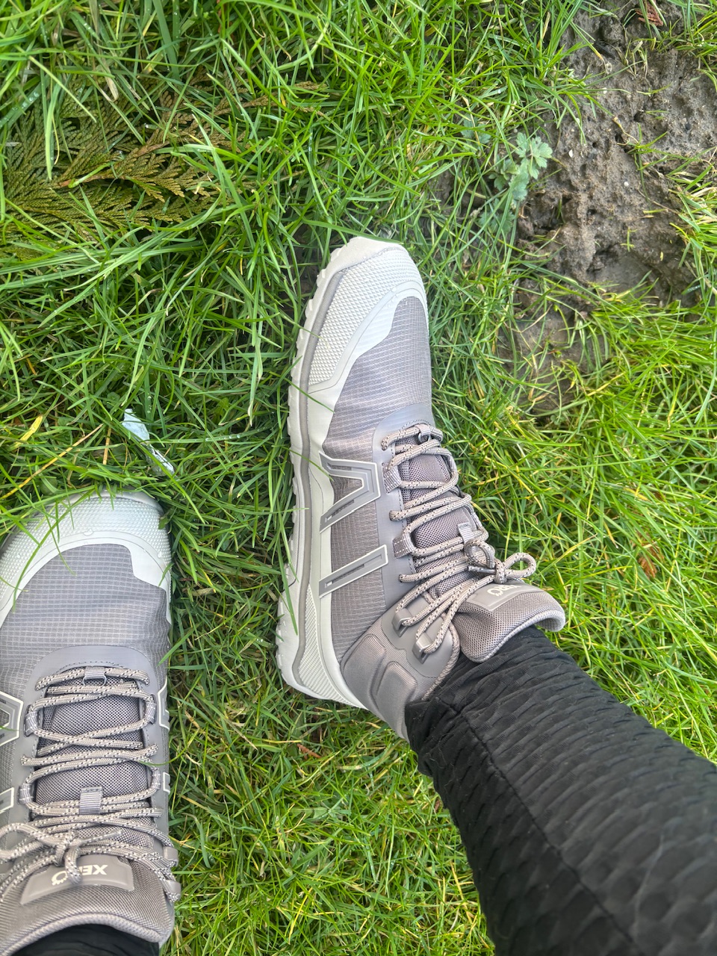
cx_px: 358
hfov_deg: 53.1
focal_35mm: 26
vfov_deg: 67.3
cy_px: 478
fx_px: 718
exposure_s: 1/121
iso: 80
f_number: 1.6
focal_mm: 5.96
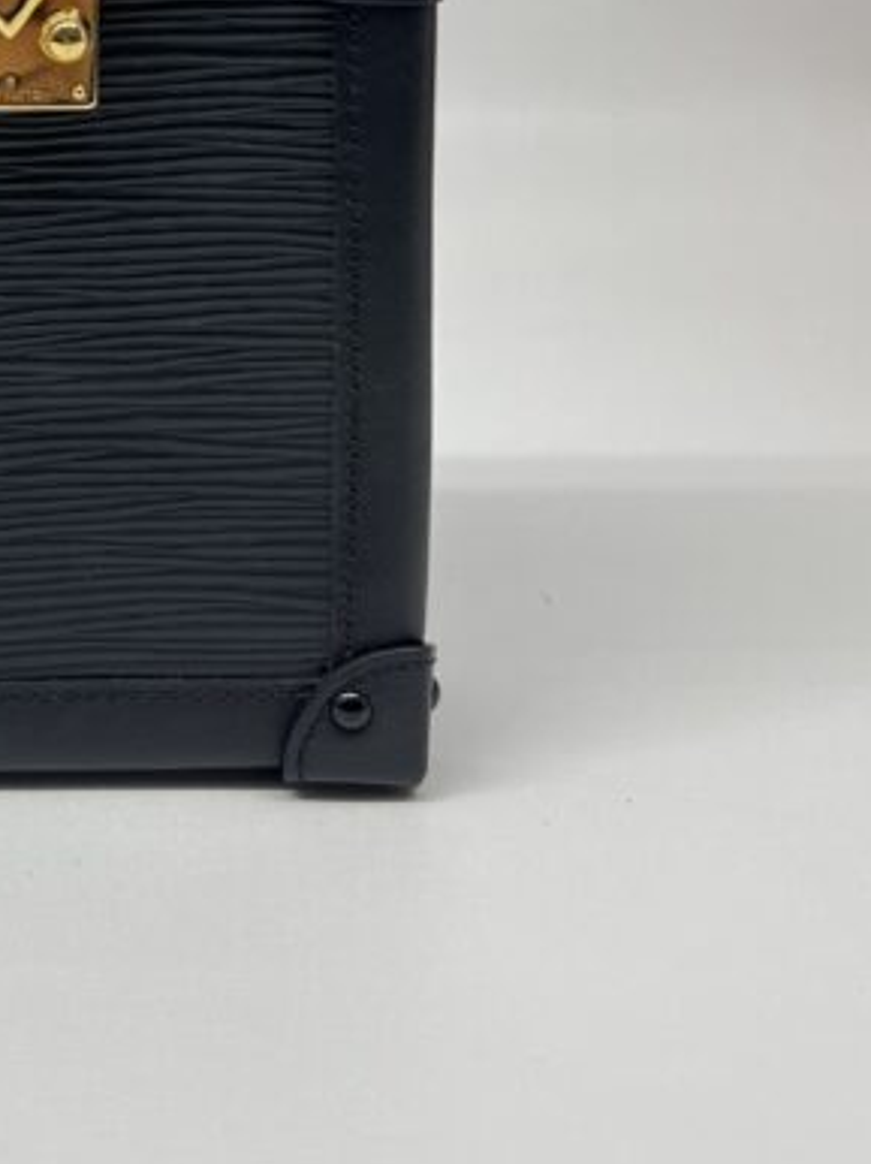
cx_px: 9
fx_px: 2317
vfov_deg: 27.0
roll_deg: -0.1
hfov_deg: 20.6
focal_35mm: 69
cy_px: 78
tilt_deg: -9.3
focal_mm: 5.7
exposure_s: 1/100
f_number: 1.5
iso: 40
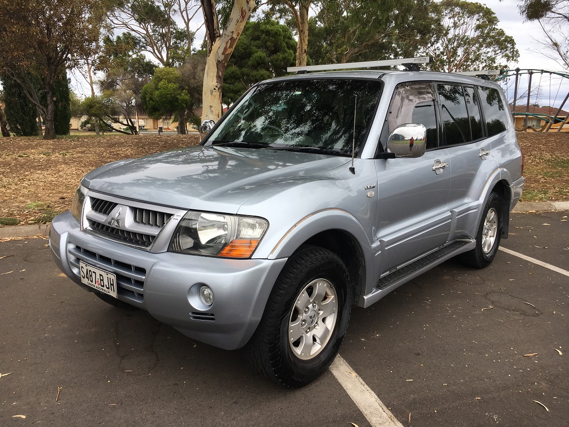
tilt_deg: -10.7
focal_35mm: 29
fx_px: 477
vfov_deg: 48.2
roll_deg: -1.1
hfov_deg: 61.7
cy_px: 214
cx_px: 284
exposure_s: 1/578
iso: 25
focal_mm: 4.15
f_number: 2.2
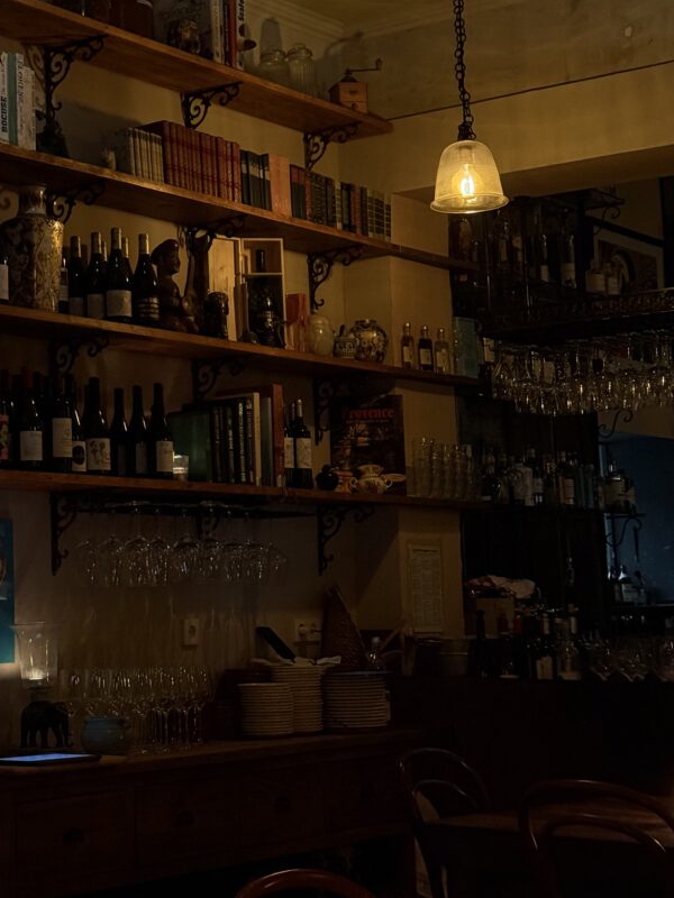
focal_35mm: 72
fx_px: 1869
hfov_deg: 20.3
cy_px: 262
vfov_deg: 26.8
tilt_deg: +10.6
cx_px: 191
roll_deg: +0.9
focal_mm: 6.76
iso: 500
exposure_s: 1/33
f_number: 1.78
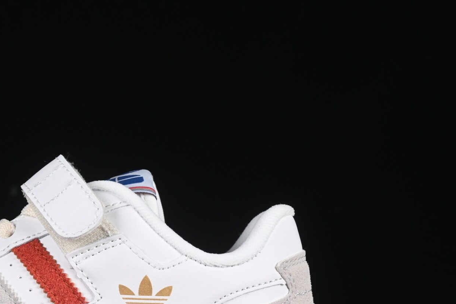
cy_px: 250
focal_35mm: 156
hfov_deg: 13.0
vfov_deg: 8.8
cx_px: 14
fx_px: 1976
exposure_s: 1/100
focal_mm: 50
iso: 160
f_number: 8
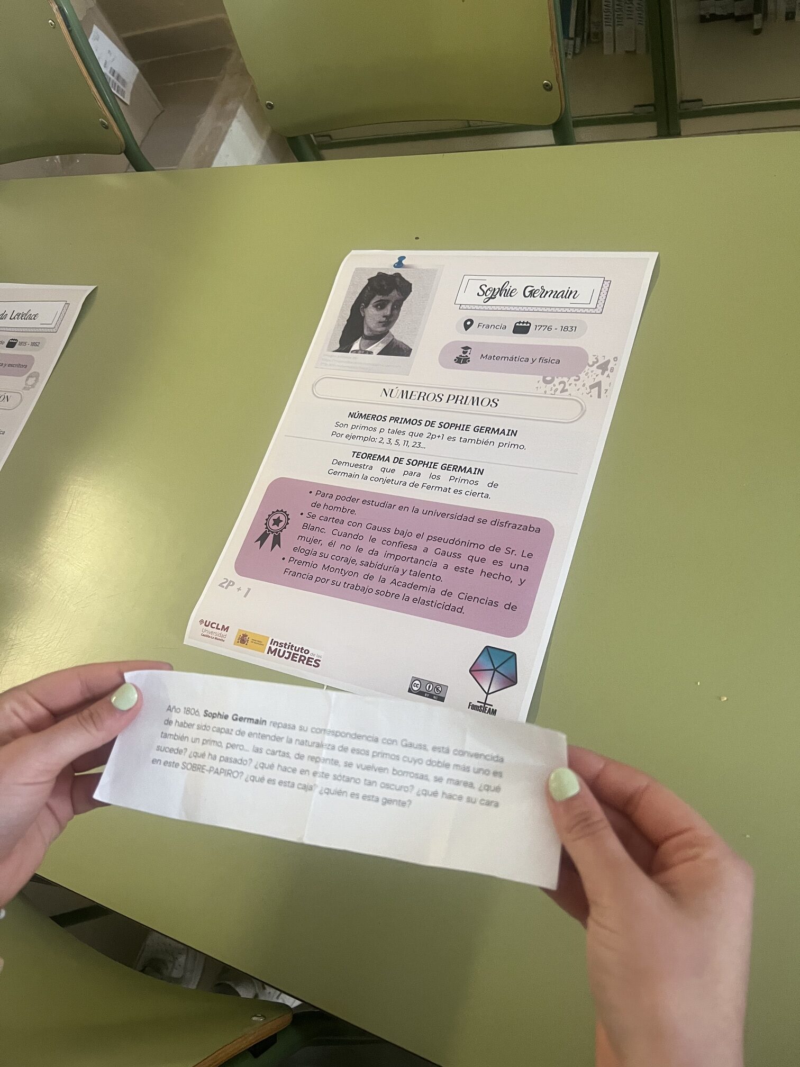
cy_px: 534
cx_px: 400
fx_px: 801
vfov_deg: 67.3
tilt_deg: -56.5
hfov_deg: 53.1
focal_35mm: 26
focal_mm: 5.7
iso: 250
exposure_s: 1/60
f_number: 1.5
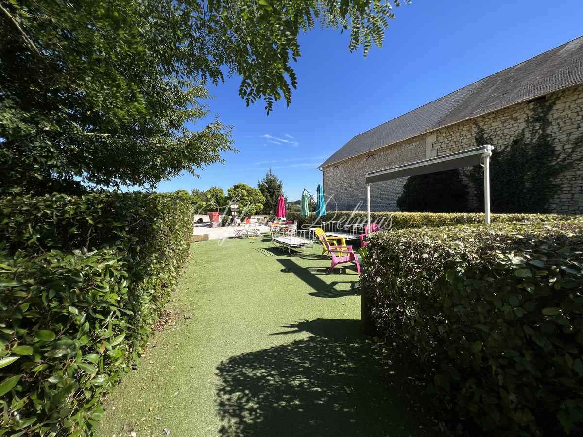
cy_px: 218
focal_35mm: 13
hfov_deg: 106.2
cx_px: 292
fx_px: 219
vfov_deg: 89.9
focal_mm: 1.57
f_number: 1.8
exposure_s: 1/1263
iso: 32
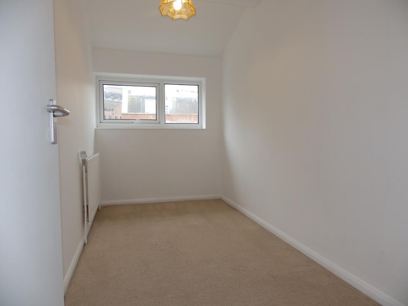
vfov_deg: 61.1
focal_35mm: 22
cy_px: 153
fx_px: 259
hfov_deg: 76.4
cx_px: 204
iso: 80
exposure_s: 1/30
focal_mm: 4
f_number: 3.4
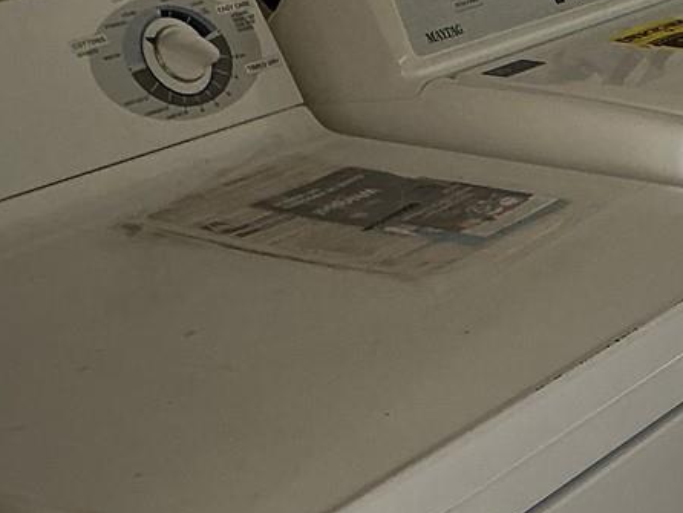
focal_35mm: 104
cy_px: 54
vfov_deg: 14.1
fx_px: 2053
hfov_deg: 17.7
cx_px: 879
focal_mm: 3
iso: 80
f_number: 1.8
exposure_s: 1/60
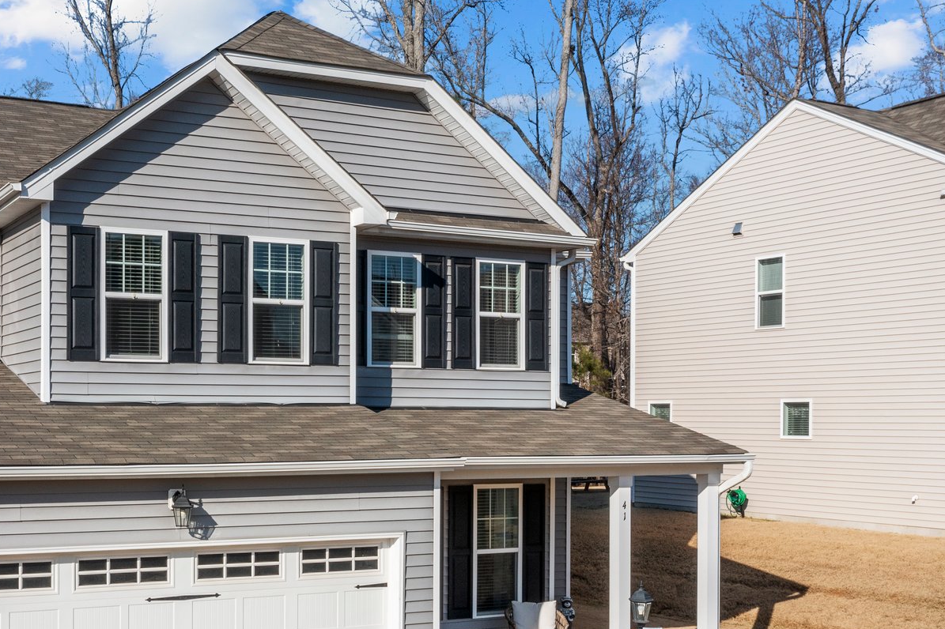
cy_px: 443
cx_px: 317
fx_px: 1260
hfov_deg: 40.6
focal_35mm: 48
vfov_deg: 27.8
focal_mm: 10.26
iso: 100
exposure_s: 1/400
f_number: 8
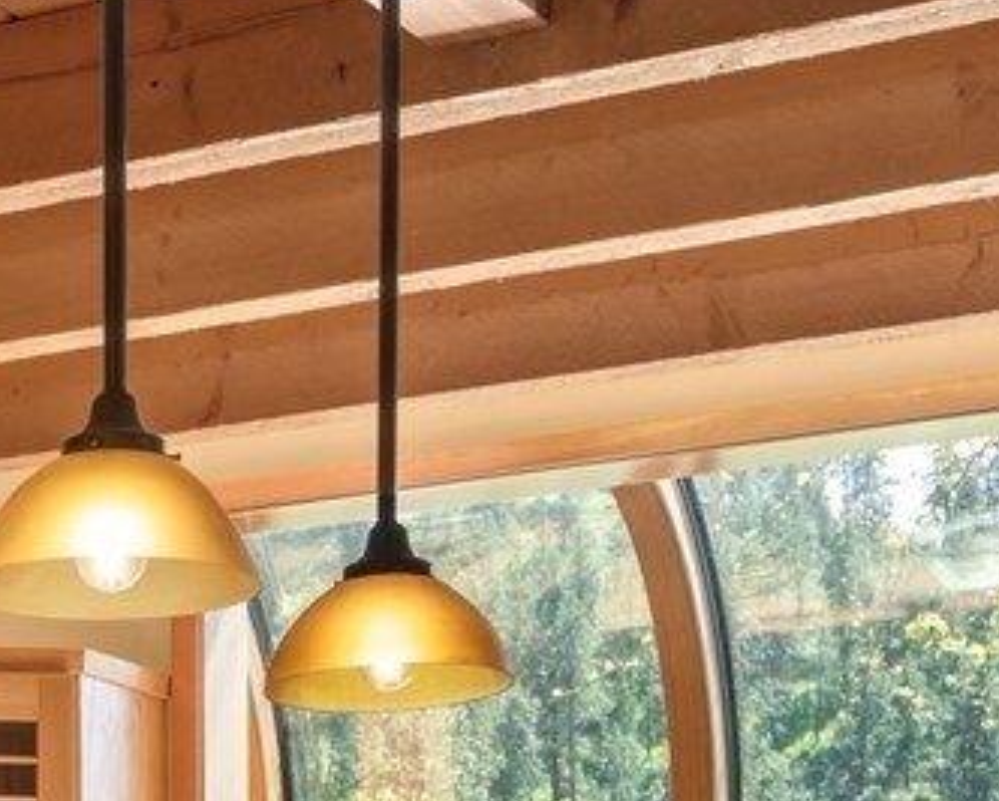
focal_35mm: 115
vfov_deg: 12.6
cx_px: -376
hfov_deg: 15.7
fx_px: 3402
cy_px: 1274
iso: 250
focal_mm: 24
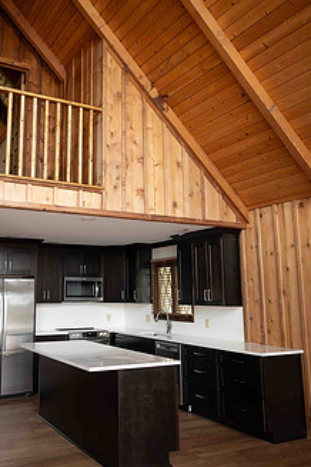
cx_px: 101
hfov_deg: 39.5
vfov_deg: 57.1
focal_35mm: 33
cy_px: 214
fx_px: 428
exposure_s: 1/250
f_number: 2.5
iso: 1000
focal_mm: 24
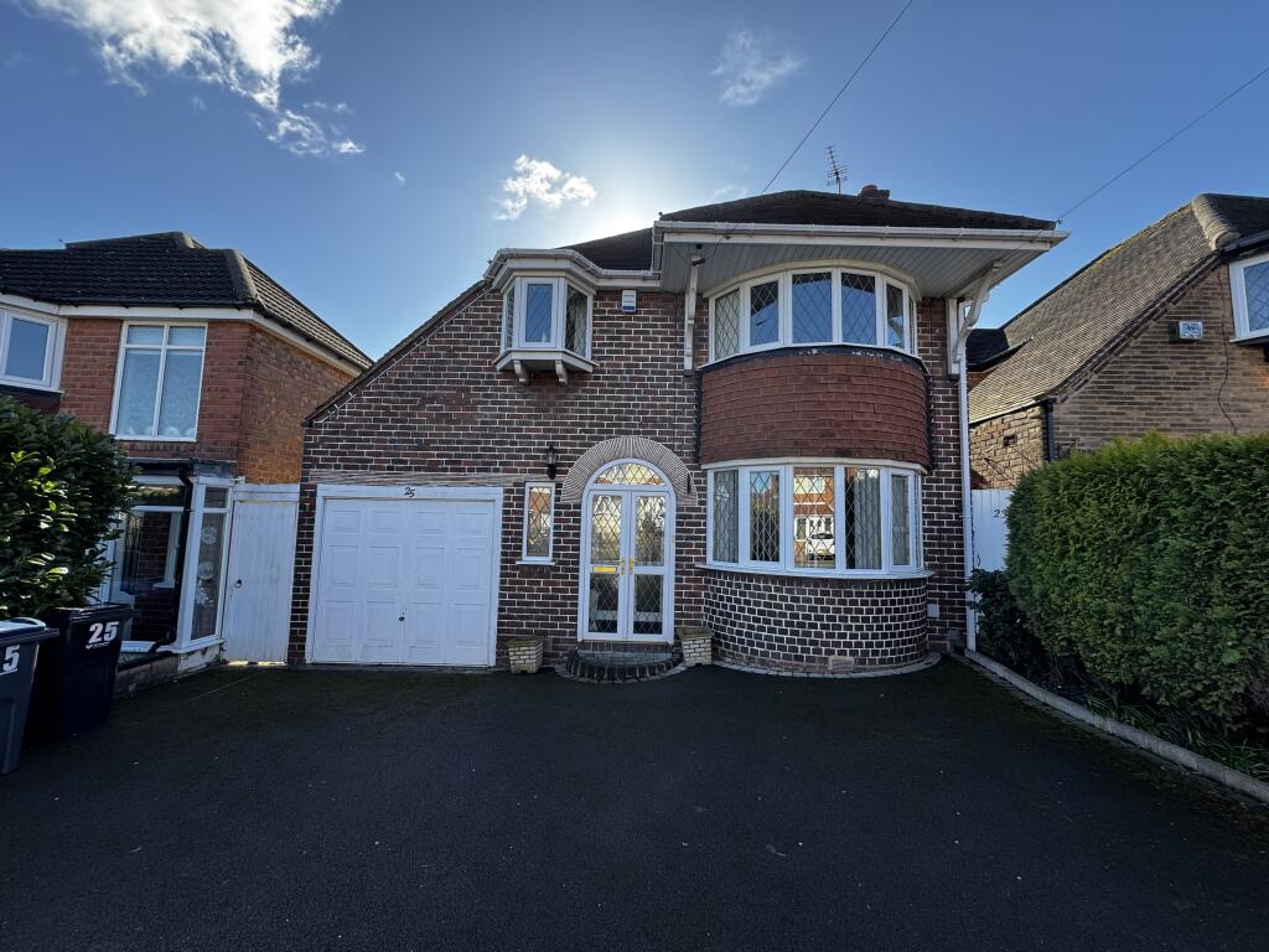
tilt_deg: +5.9
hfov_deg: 102.1
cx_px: 634
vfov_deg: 85.7
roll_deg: -1.6
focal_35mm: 14
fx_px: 513
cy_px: 476
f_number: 2.2
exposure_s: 1/375
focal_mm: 2.22
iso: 40
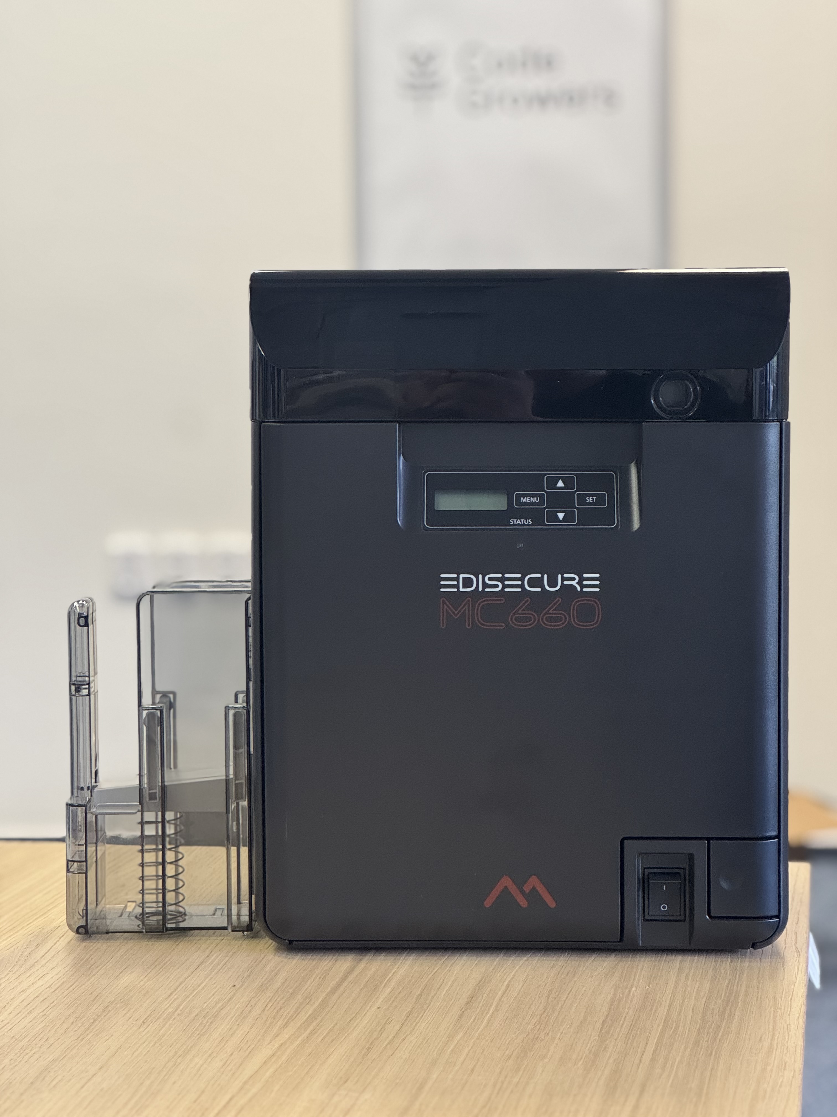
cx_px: 418
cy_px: 558
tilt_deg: -3.3
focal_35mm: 77
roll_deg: +0.8
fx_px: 2482
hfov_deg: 19.1
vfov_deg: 25.3
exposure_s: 1/50
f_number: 2.8
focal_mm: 9
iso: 125
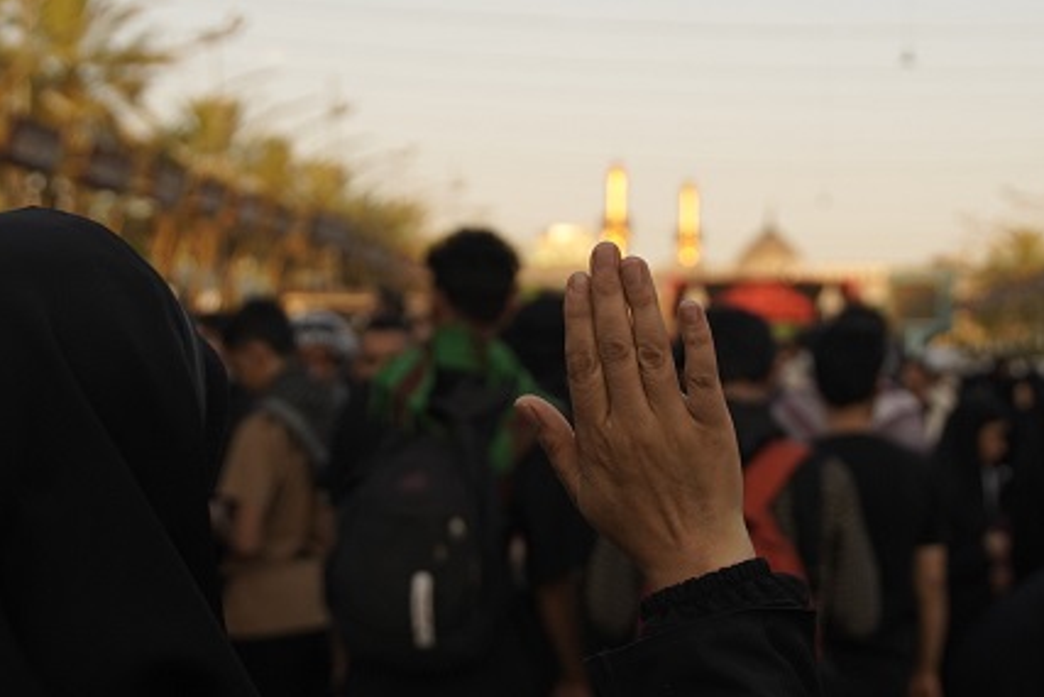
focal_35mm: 59
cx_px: 589
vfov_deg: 22.9
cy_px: 448
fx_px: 1711
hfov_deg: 33.9
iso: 500
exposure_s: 1/2000
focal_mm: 28
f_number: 2.8
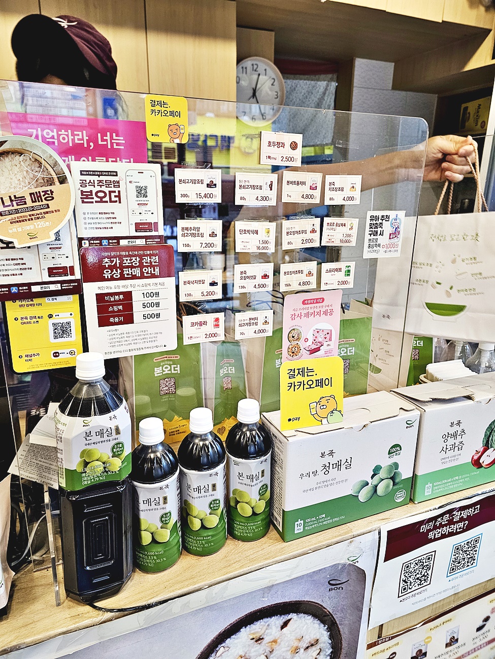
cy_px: 330
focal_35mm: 23
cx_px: 248
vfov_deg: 73.9
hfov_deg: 58.9
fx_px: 439
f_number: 1.7
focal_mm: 6.3
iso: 160
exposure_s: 1/120
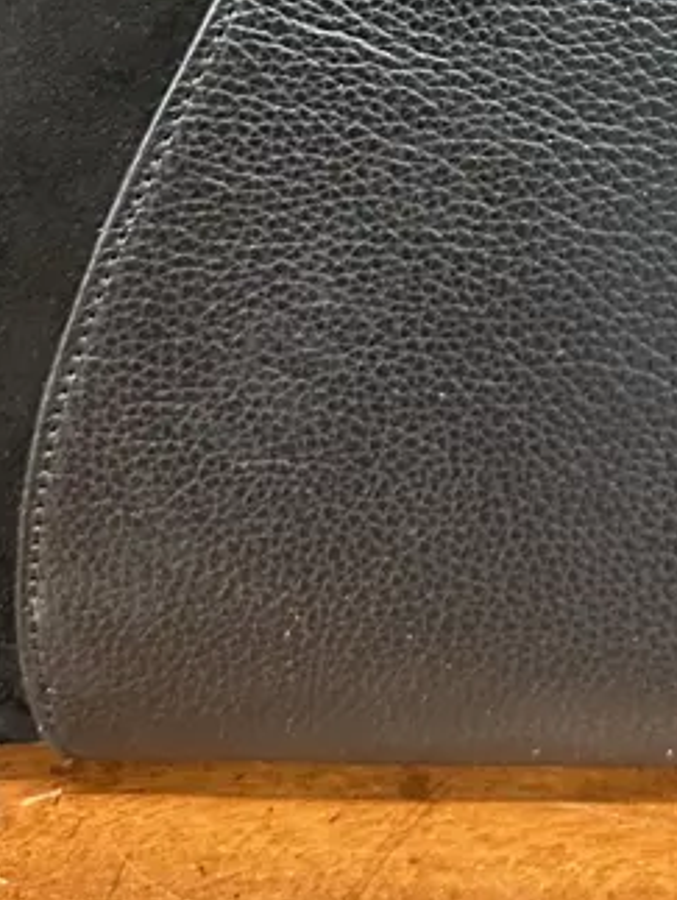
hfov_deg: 18.6
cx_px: 752
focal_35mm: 76
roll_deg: -1.6
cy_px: -265
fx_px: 1978
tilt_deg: -23.1
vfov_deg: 22.9
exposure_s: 1/50
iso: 800
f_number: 1.78
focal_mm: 6.86
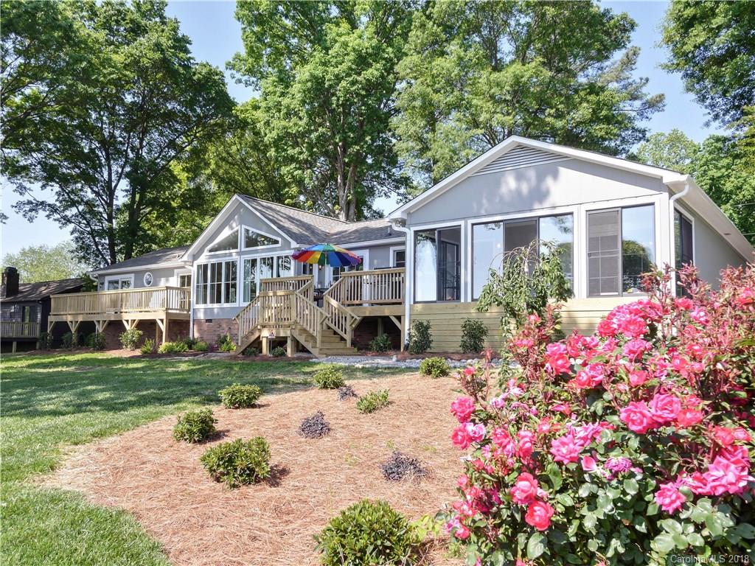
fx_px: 611
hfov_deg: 63.4
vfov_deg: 49.7
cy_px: 283
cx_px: 378
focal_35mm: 28
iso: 400
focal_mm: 14
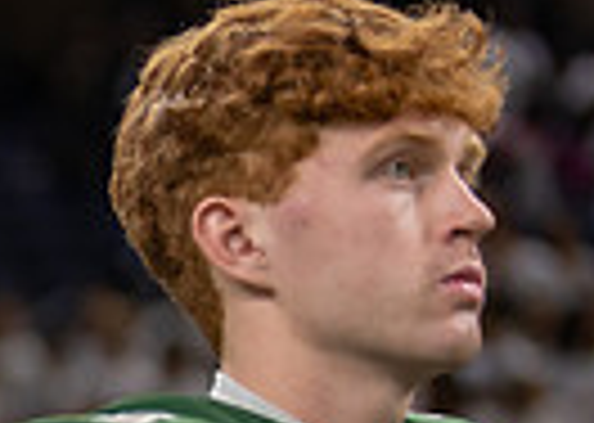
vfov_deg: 6.1
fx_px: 3876
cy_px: 765
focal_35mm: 230
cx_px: -410
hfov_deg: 8.5
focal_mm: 50
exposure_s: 1/500
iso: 160
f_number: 1.2
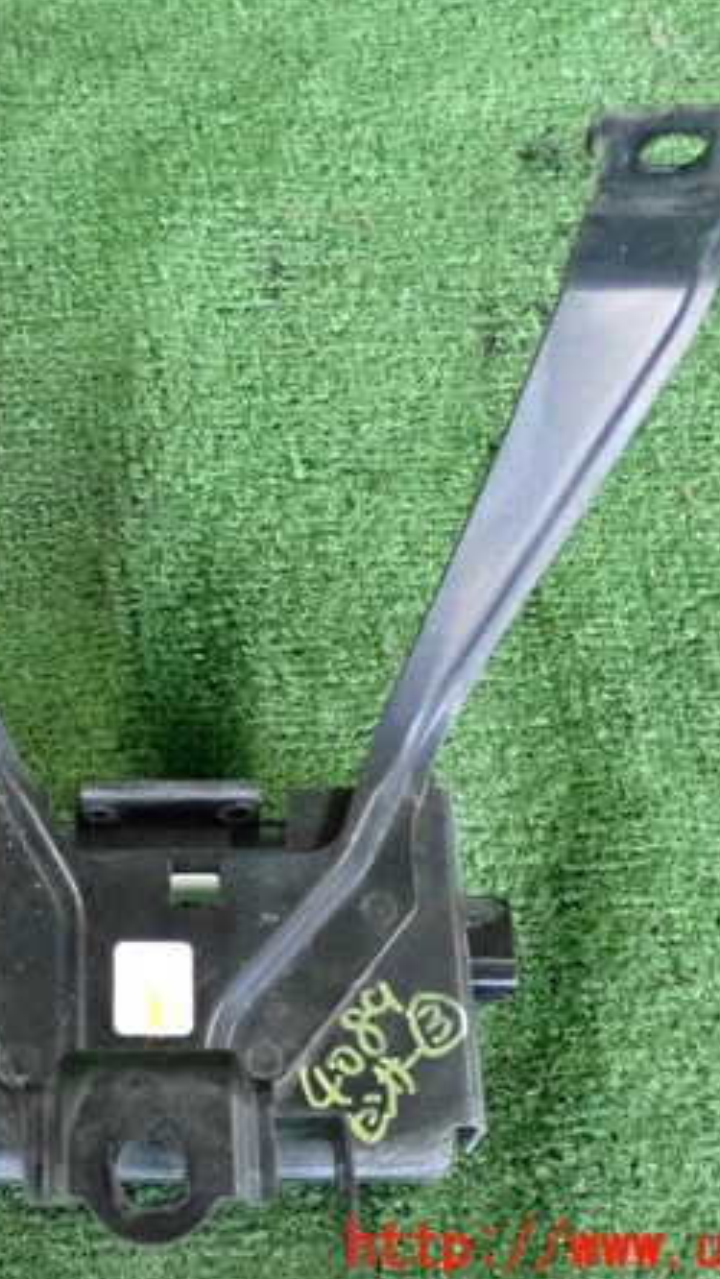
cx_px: 132
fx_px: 1899
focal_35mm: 56
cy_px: 637
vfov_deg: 37.2
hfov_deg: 21.2
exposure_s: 1/125
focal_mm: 6.83
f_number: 2.7
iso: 2500
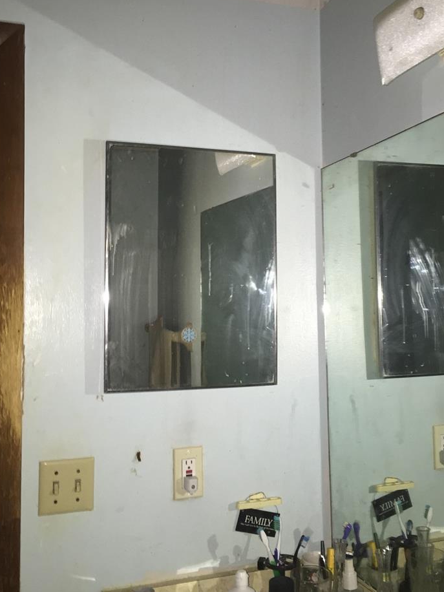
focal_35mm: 38
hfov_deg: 37.7
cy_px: 258
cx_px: 250
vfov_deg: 48.9
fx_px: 650
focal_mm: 4.15
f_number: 2.2
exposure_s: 1/16
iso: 100
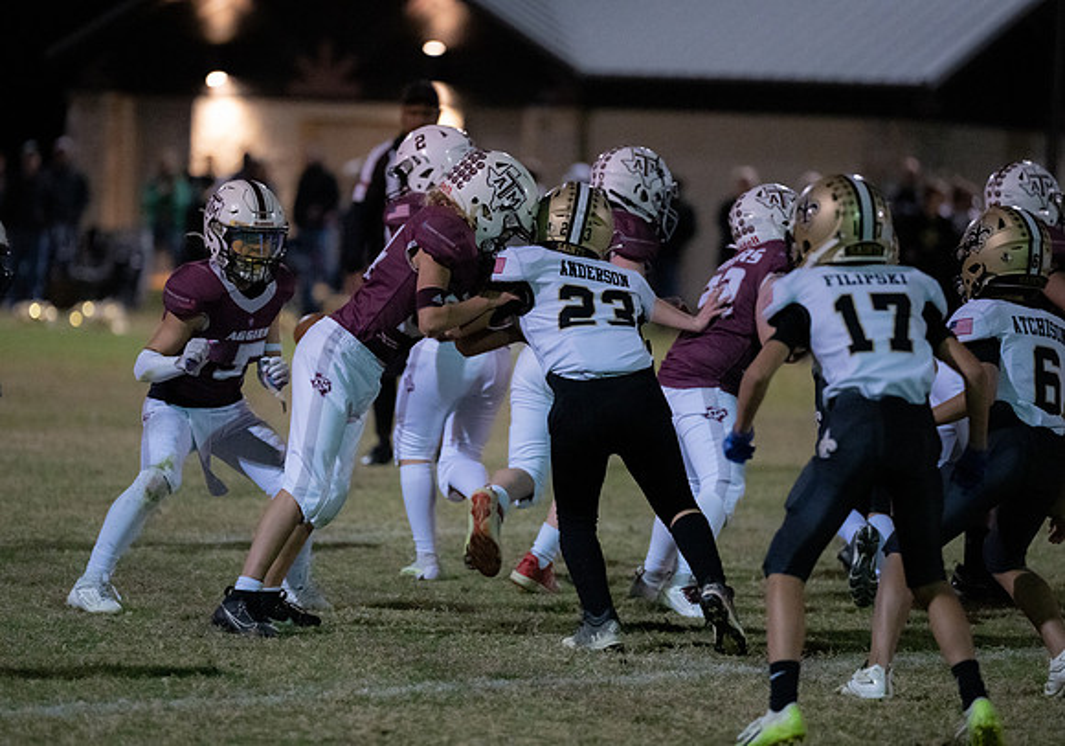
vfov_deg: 6.0
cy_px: 341
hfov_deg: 8.5
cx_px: 459
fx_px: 7154
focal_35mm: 238
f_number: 2.8
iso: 12800
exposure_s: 1/1000
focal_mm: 200
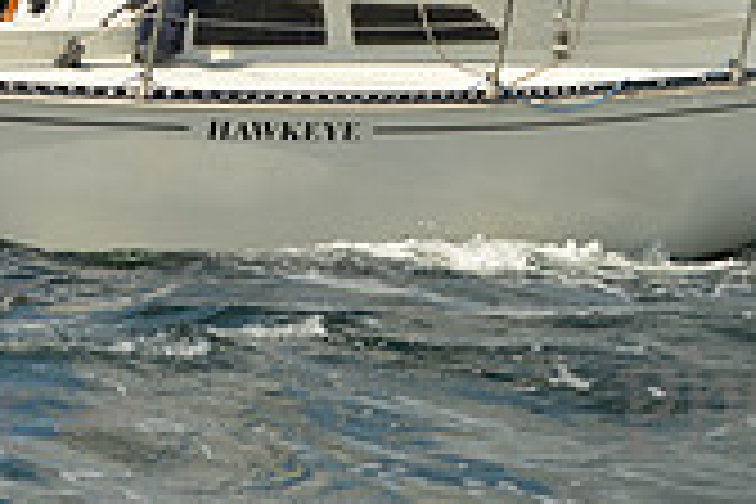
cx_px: 387
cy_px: -286
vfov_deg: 5.6
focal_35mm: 241
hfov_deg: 8.5
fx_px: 5061
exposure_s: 1/1600
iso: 320
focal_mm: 70
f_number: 7.1
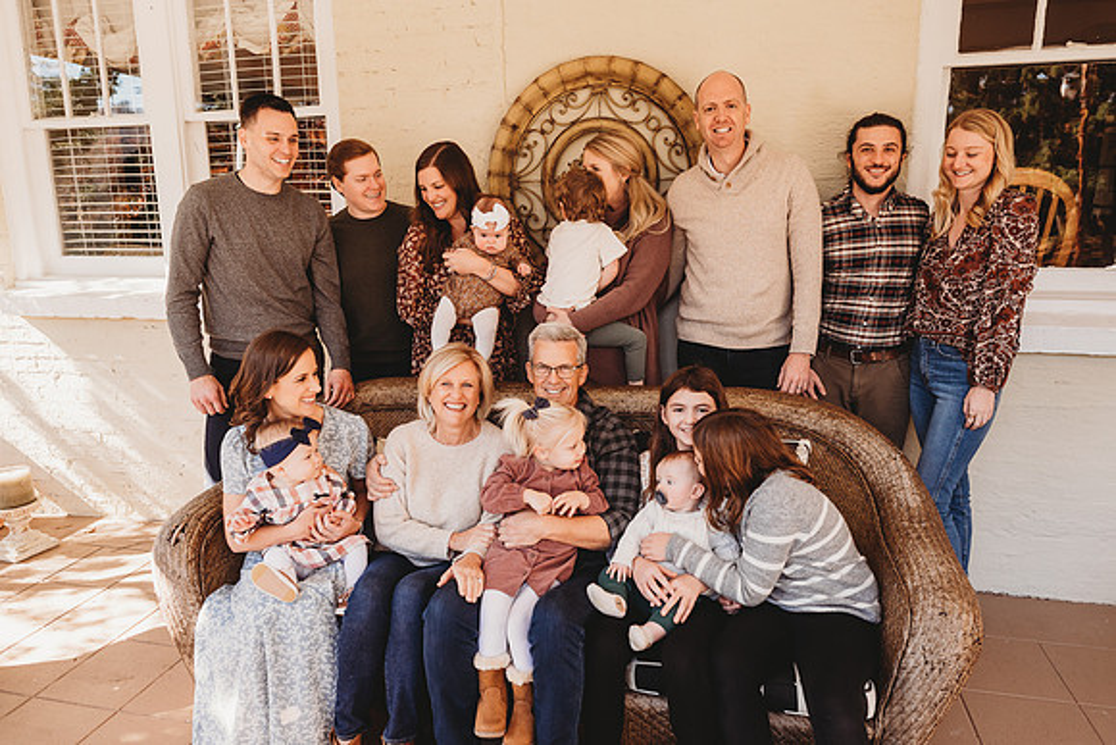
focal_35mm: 24
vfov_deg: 53.2
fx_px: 744
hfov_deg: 73.7
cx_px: 558
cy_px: 372
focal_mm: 24
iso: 250
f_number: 4.5
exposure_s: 1/200
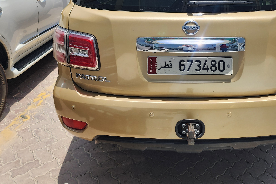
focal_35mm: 39
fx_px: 299
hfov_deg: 48.9
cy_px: 39
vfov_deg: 33.3
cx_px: 179
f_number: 1.8
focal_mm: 6.4
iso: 12
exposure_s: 1/1186
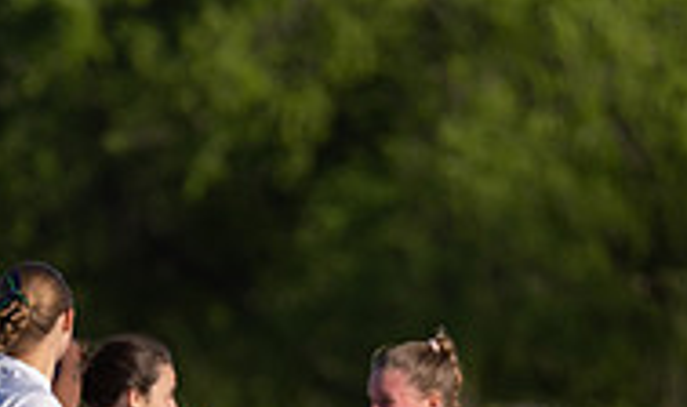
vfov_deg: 1.1
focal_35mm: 1106
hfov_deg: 1.9
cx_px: -133
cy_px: 713
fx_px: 20412
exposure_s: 1/2000
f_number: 2.8
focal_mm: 200
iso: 100
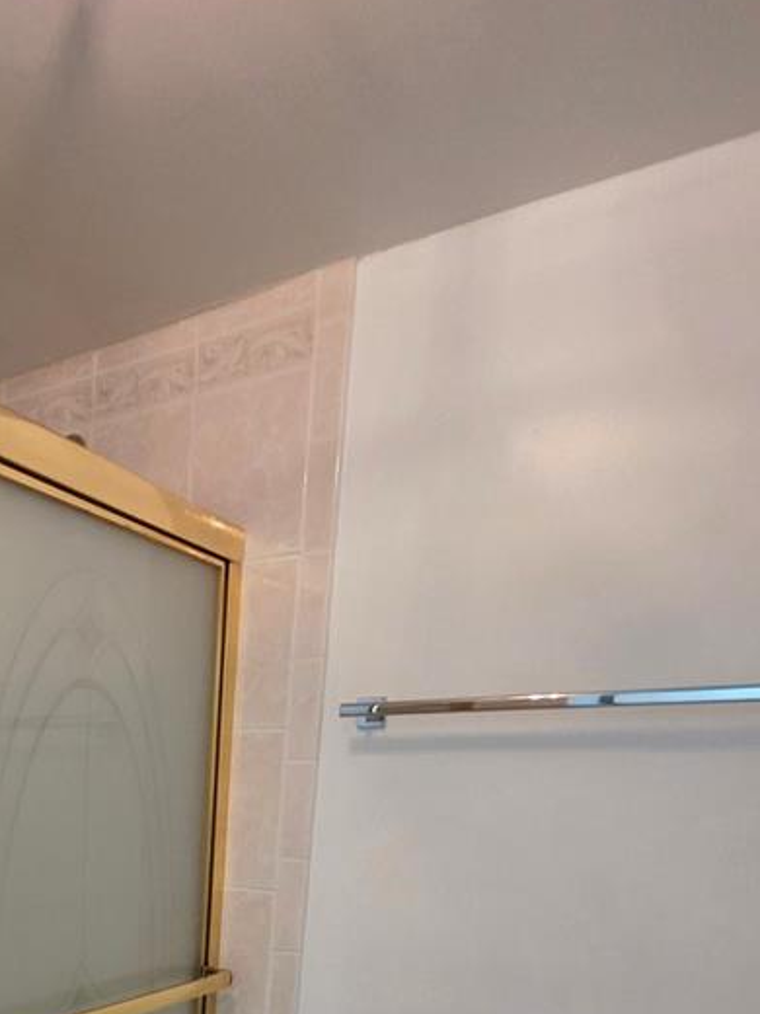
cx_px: 49
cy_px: 987
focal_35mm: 30
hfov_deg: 42.2
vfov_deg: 50.1
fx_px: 878
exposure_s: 1/60
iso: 320
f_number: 1.9
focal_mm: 2.2
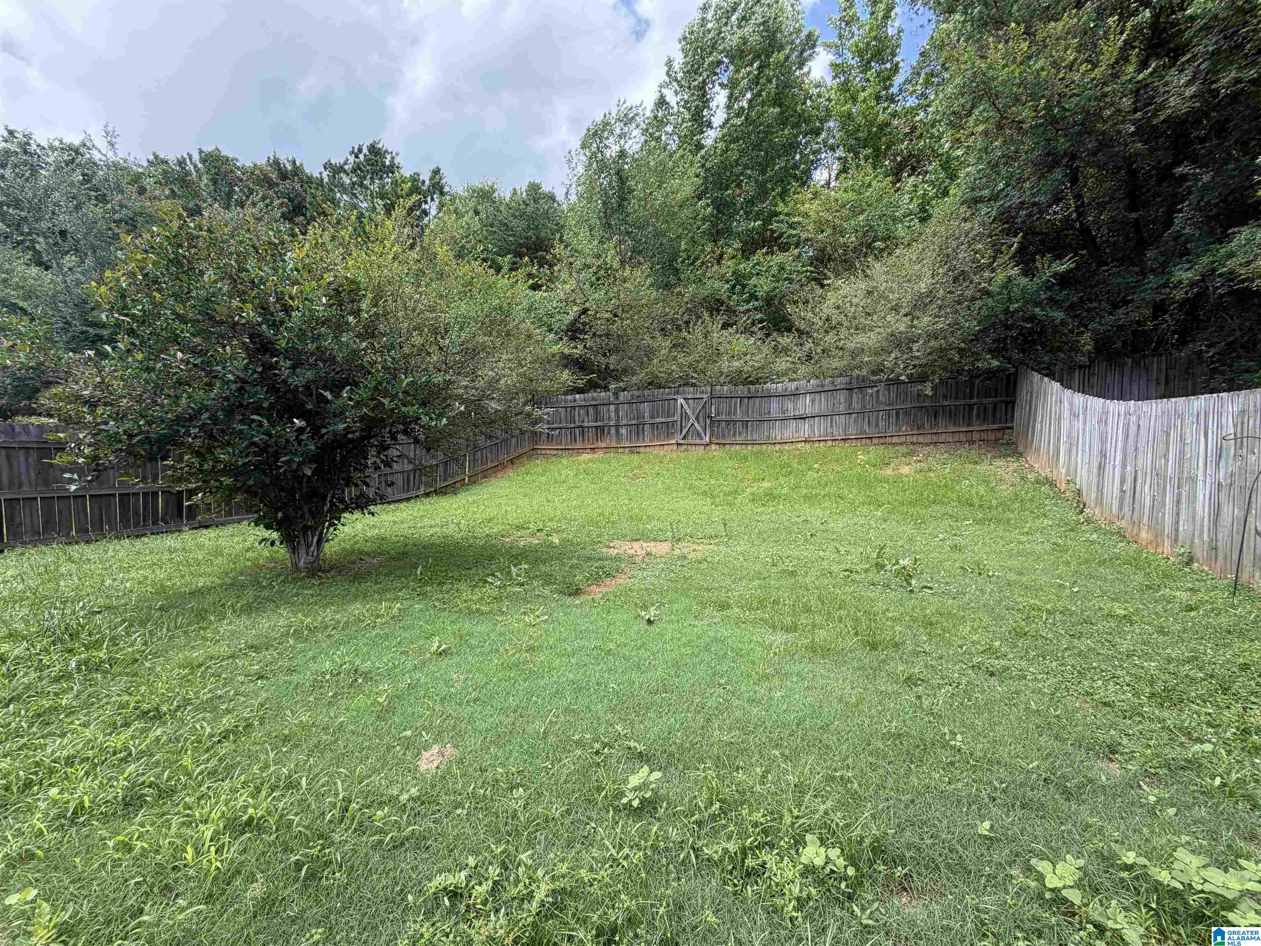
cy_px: 473
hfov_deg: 102.1
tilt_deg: -0.4
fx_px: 510
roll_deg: +1.2
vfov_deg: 85.7
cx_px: 630
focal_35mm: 14
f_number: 2.2
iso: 50
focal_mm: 2.22
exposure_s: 1/502
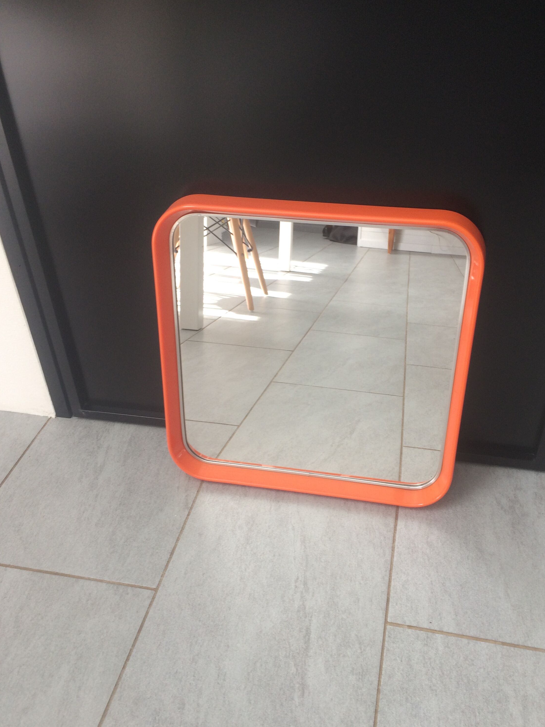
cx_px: 298
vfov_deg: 56.8
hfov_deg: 44.1
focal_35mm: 32
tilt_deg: -39.4
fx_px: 672
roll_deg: +0.5
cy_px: 374
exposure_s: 1/50
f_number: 2.2
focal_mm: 4.15
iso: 50
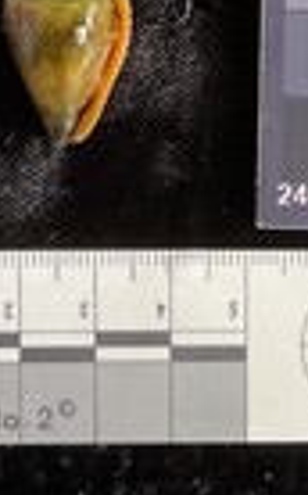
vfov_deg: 25.5
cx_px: 75
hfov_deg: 16.6
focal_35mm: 78
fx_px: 1050
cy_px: 30
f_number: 1.8
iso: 80
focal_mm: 3
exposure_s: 1/60
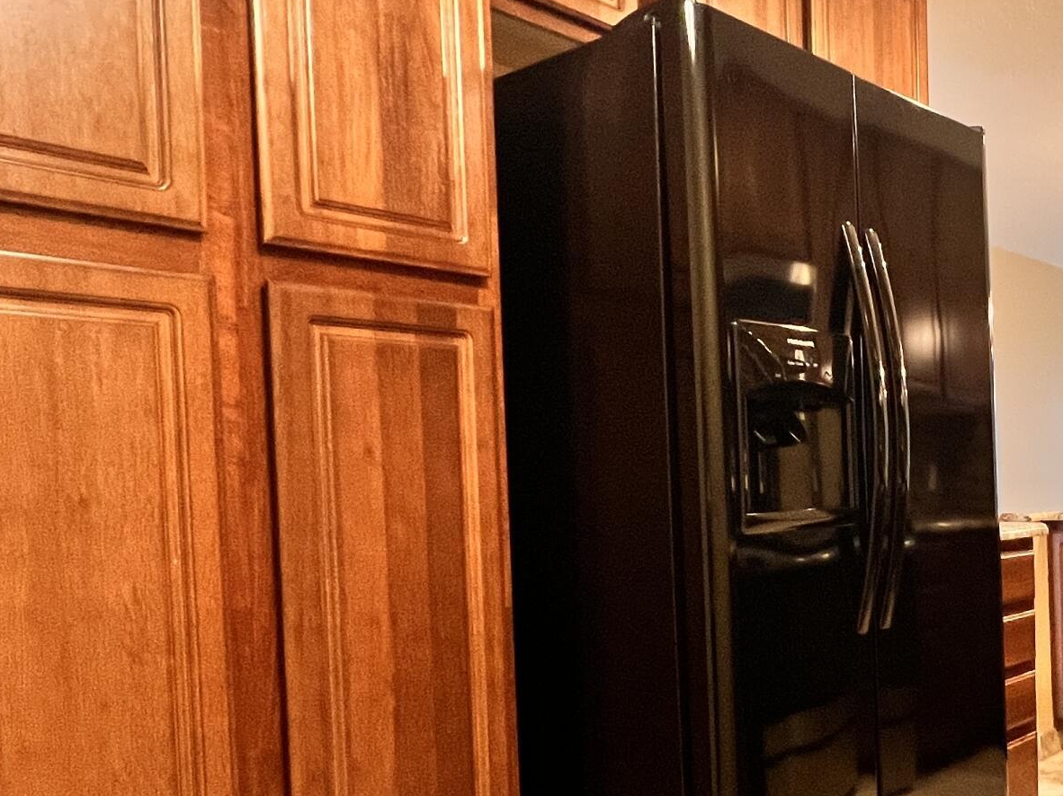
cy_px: 514
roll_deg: +1.4
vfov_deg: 42.5
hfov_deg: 49.1
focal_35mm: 33
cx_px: 965
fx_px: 1013
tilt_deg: -2.7
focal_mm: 1.57
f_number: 1.8
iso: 400
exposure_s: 1/60
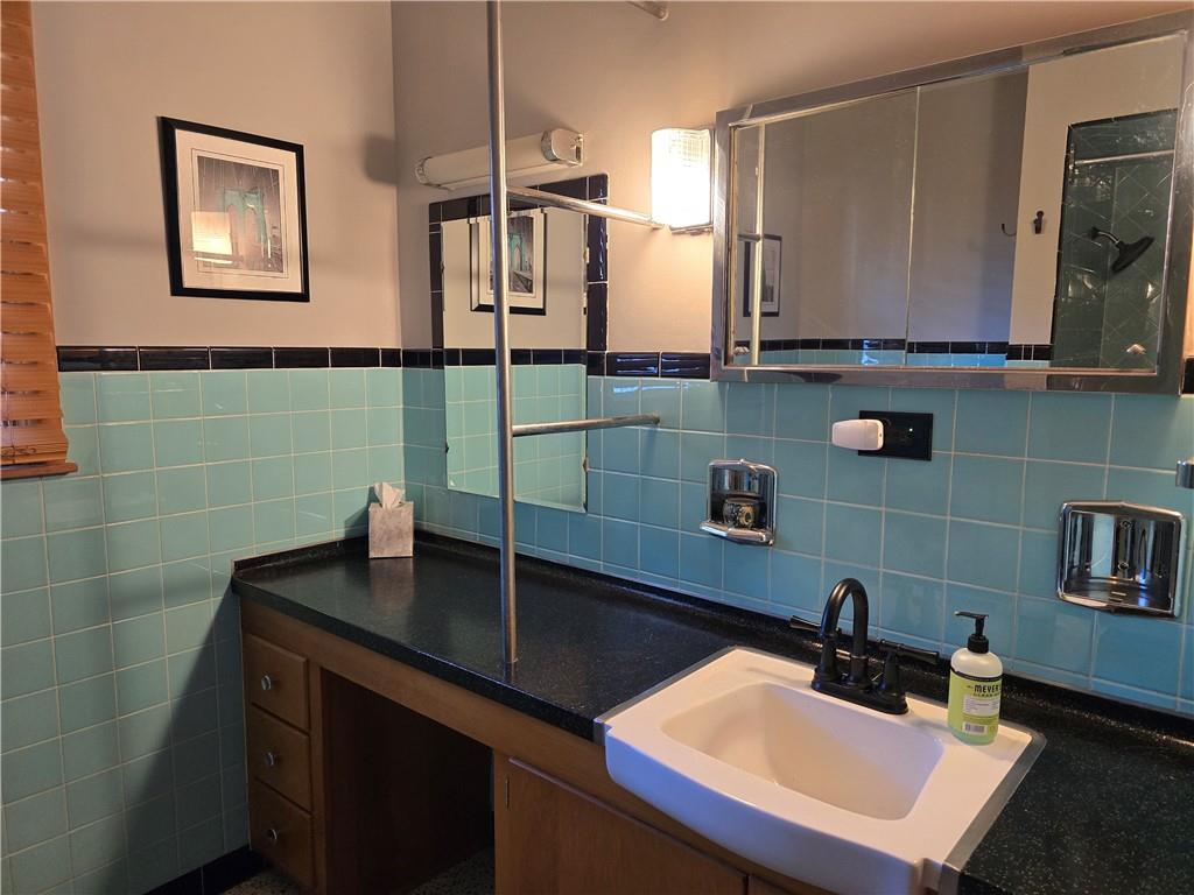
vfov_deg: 58.9
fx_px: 793
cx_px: 597
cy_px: 448
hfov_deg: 73.9
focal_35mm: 23
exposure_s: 1/120
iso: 640
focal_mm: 6.3
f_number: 1.7
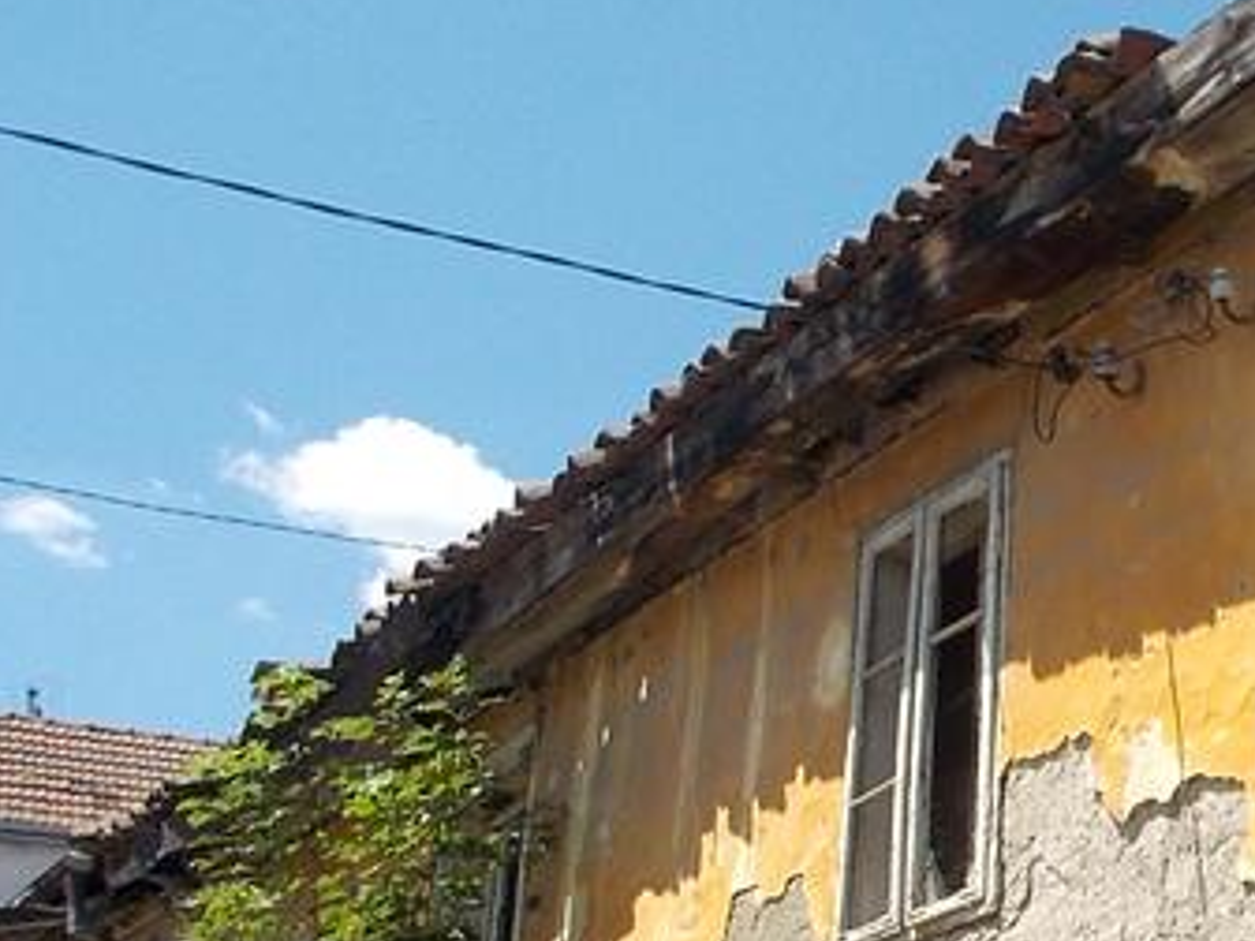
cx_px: 1389
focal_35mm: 69
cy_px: 881
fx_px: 2502
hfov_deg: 26.0
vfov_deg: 20.8
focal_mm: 4.1
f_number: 3.3
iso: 80
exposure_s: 1/640
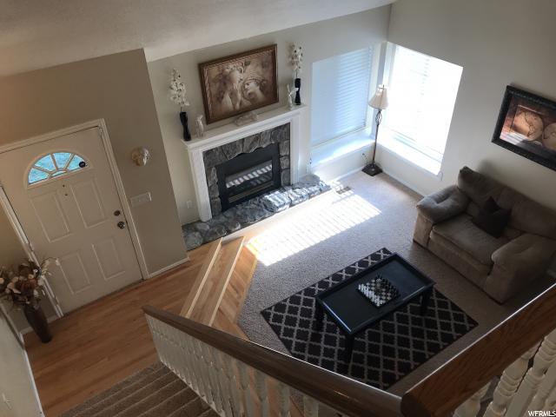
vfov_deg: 49.7
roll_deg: +2.5
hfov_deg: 63.4
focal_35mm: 28
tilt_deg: -38.4
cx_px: 278
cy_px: 208
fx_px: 450
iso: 32
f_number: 1.8
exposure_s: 1/120
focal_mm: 3.99
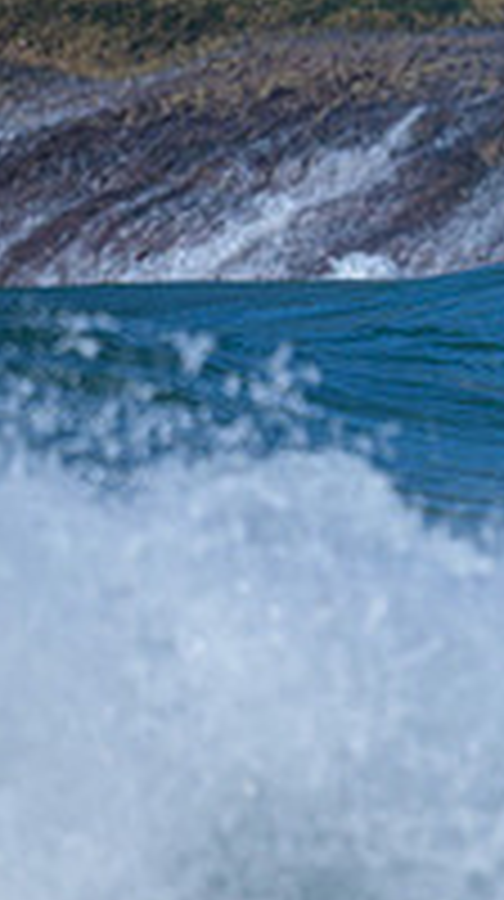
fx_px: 79622
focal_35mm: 3340
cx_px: 1350
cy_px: 201
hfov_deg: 0.4
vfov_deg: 0.6
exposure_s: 1/2000
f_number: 6.3
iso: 200
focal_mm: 800
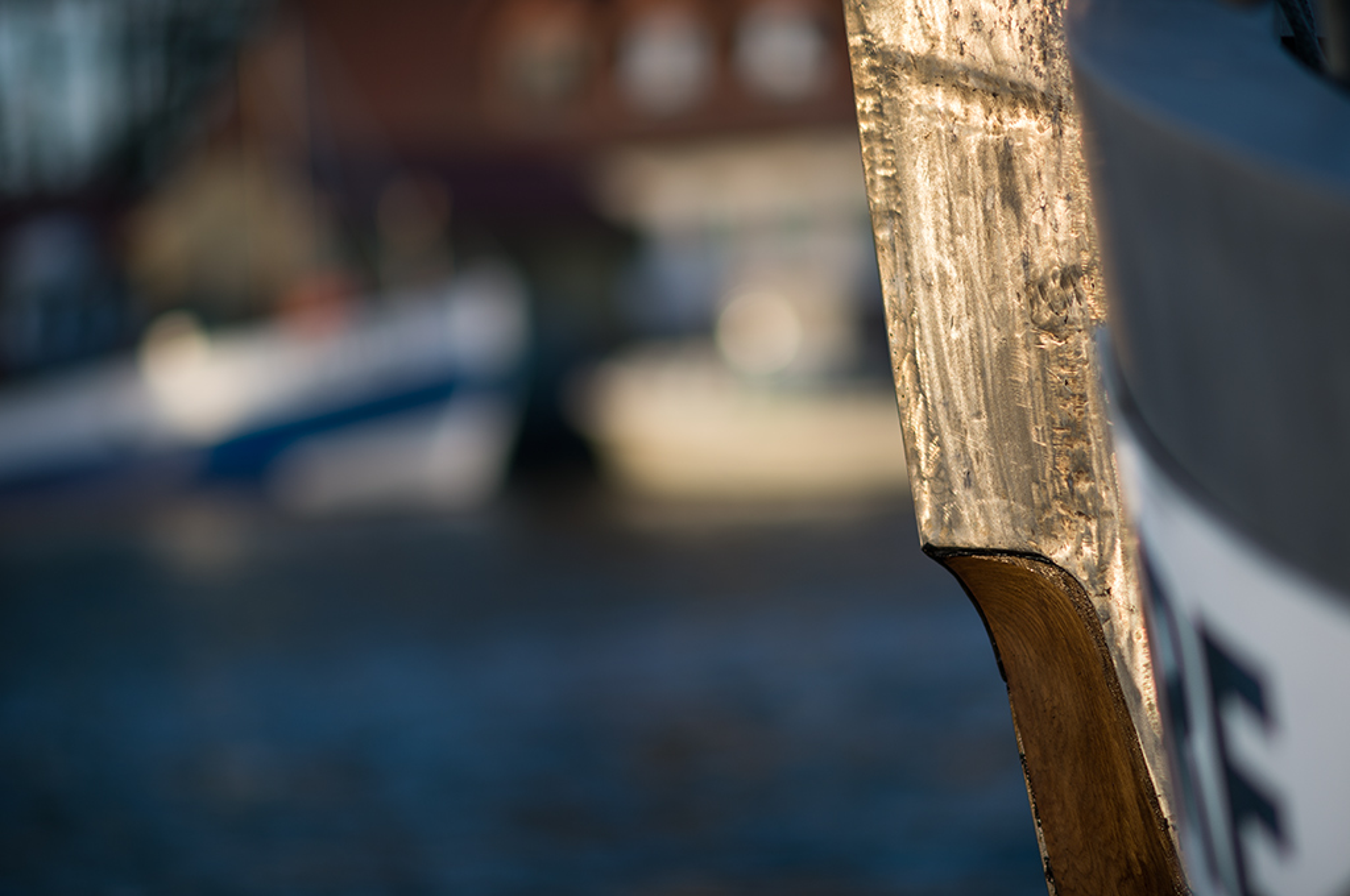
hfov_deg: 15.2
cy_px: 448
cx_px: 675
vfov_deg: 10.1
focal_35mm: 135
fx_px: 5056
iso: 100
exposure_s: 1/1250
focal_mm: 135
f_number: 2
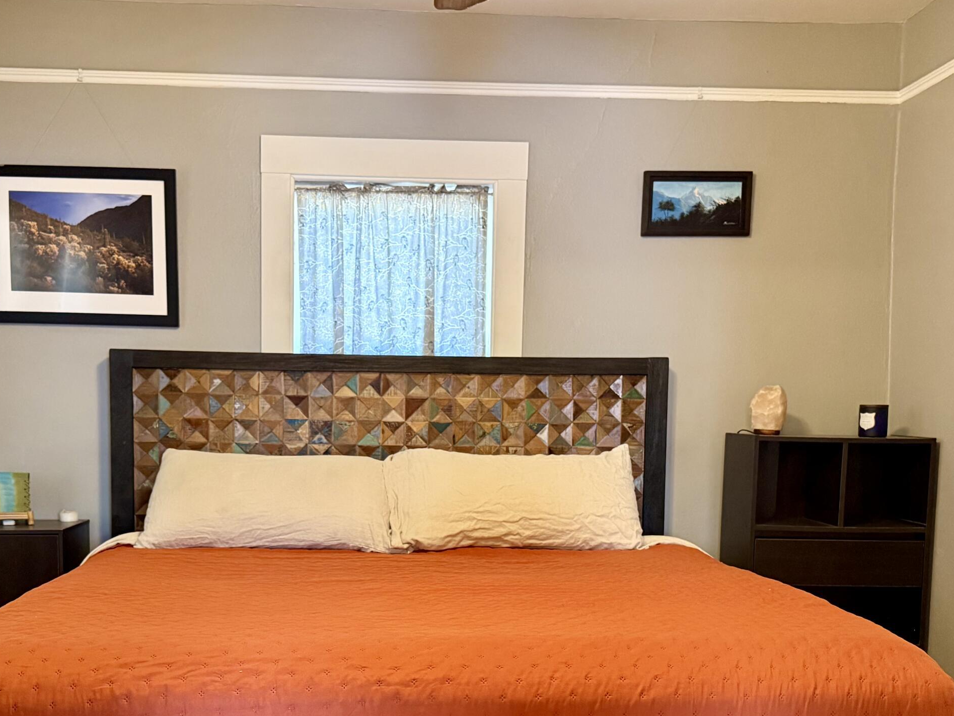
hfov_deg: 48.8
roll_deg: -0.7
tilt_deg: -3.2
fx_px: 1047
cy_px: 489
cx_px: 410
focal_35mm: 38
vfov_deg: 37.2
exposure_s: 1/60
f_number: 1.78
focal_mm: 6.76
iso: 800
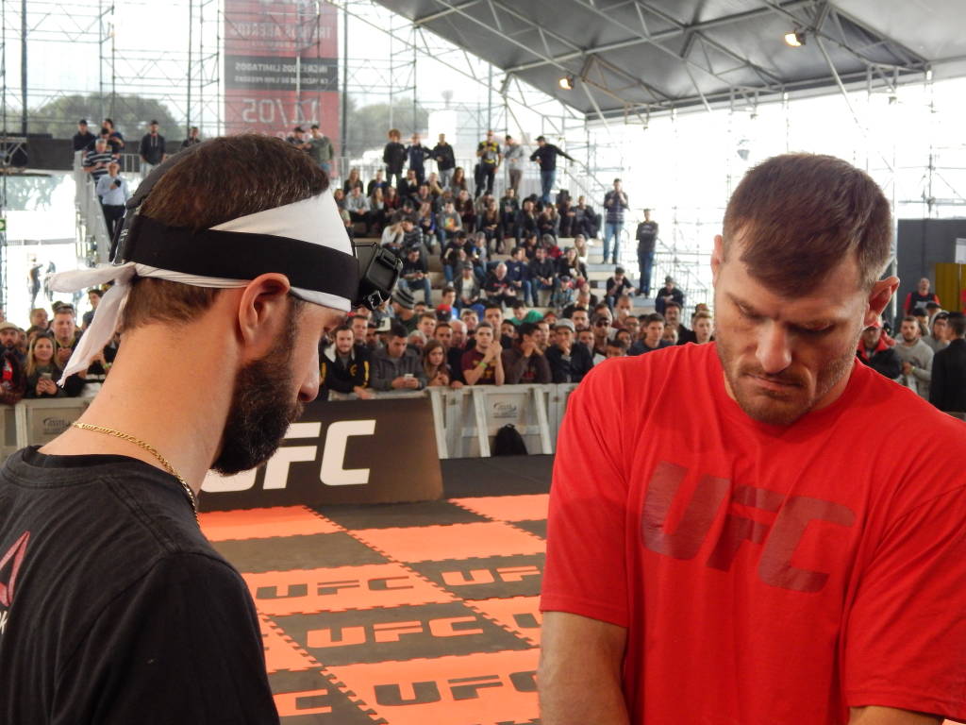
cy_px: 362
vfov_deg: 24.0
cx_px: 483
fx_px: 1702
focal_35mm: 61
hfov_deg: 31.7
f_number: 4
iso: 400
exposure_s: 1/125
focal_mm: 10.9
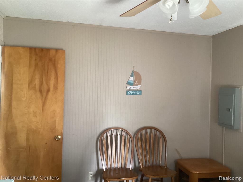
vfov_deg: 45.4
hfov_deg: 58.4
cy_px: 91
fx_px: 218
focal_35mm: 31
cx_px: 122
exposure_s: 1/40
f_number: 2.4
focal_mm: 3.3
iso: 400
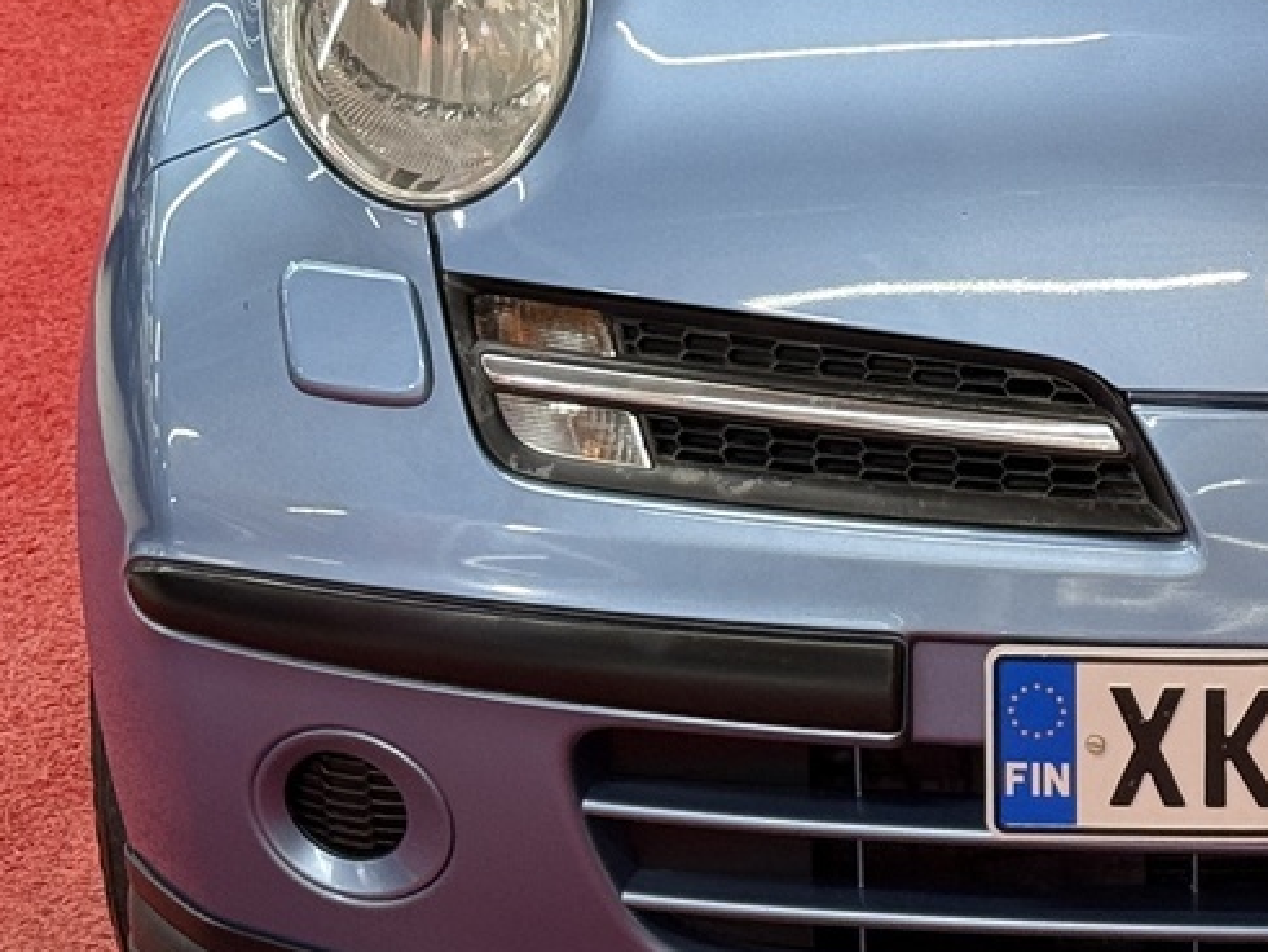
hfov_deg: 13.7
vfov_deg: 10.5
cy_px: 34
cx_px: 1348
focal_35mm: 141
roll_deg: -0.2
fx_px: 5167
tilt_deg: -10.2
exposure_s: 1/93
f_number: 1.78
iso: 100
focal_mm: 6.76
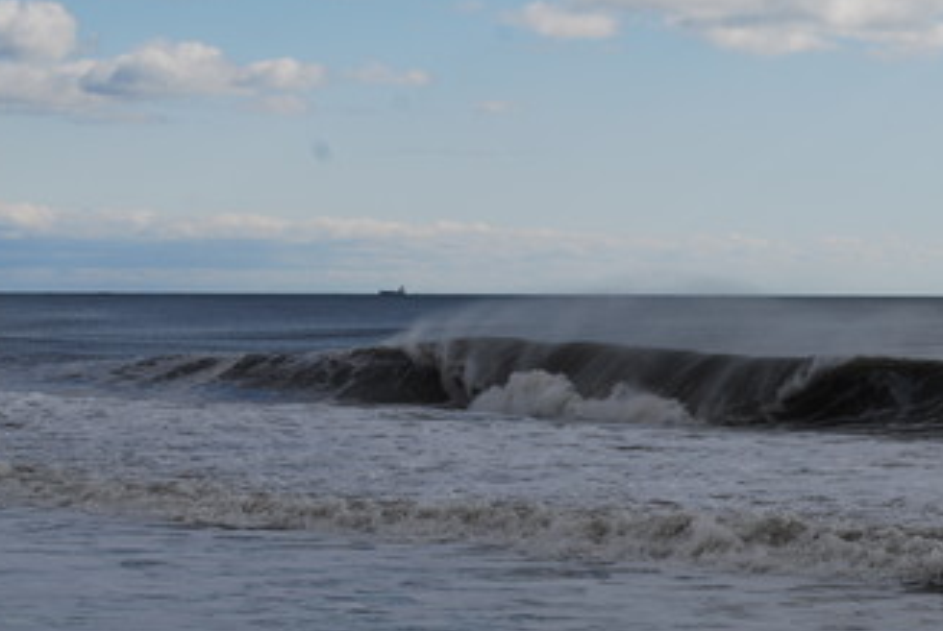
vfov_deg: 10.9
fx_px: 3305
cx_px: 660
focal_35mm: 126
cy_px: 400
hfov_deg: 16.2
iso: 100
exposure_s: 1/250
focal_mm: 50
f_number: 8
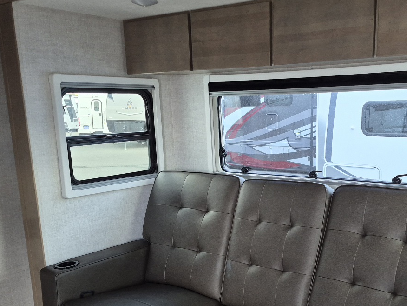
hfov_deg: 44.4
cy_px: 231
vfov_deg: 33.6
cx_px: 259
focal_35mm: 42
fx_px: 494
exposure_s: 1/182
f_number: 1.8
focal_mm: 5.4
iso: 200
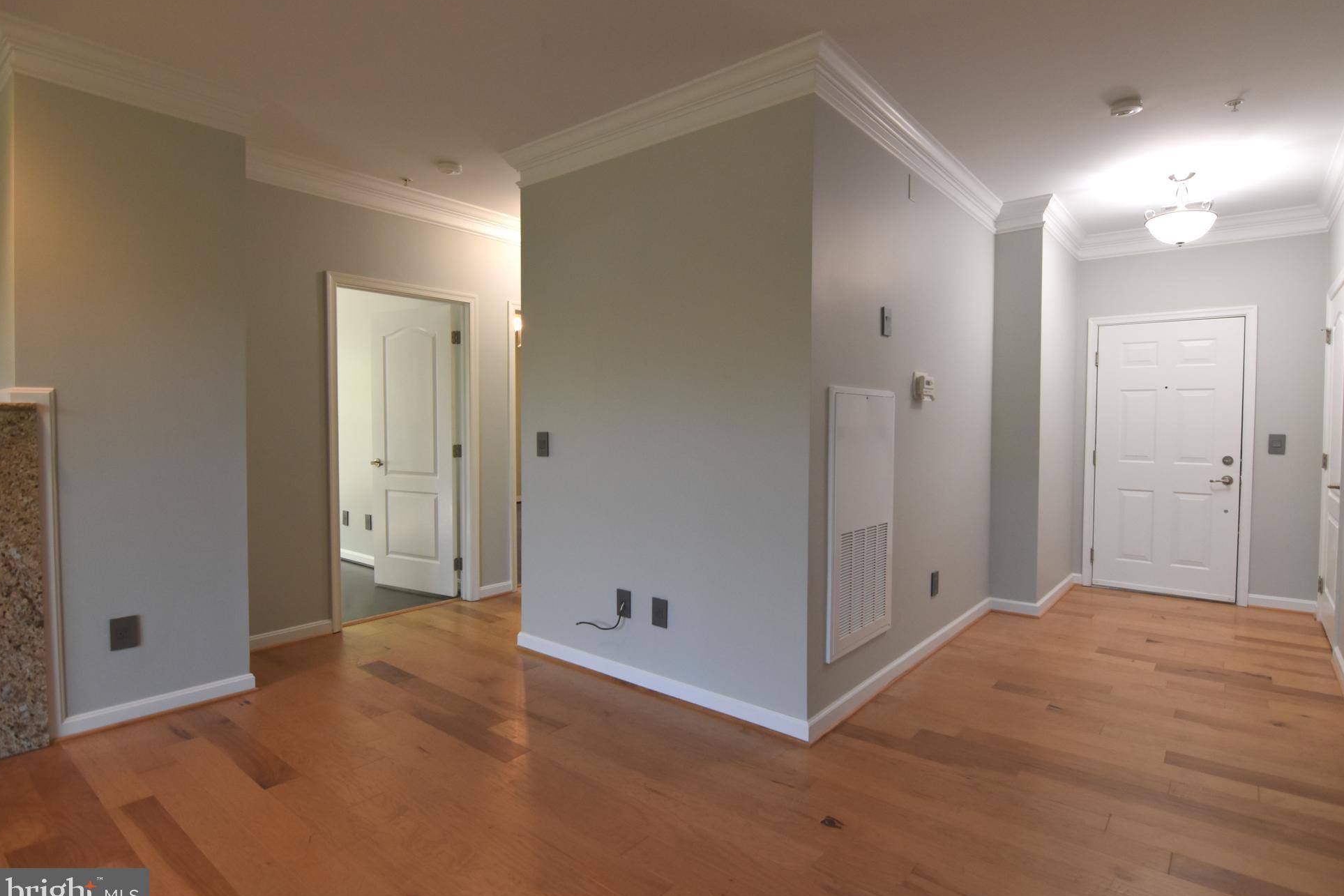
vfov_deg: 68.8
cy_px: 443
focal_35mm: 18
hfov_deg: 91.4
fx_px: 655
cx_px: 709
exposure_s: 1/60
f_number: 4
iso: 800
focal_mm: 11
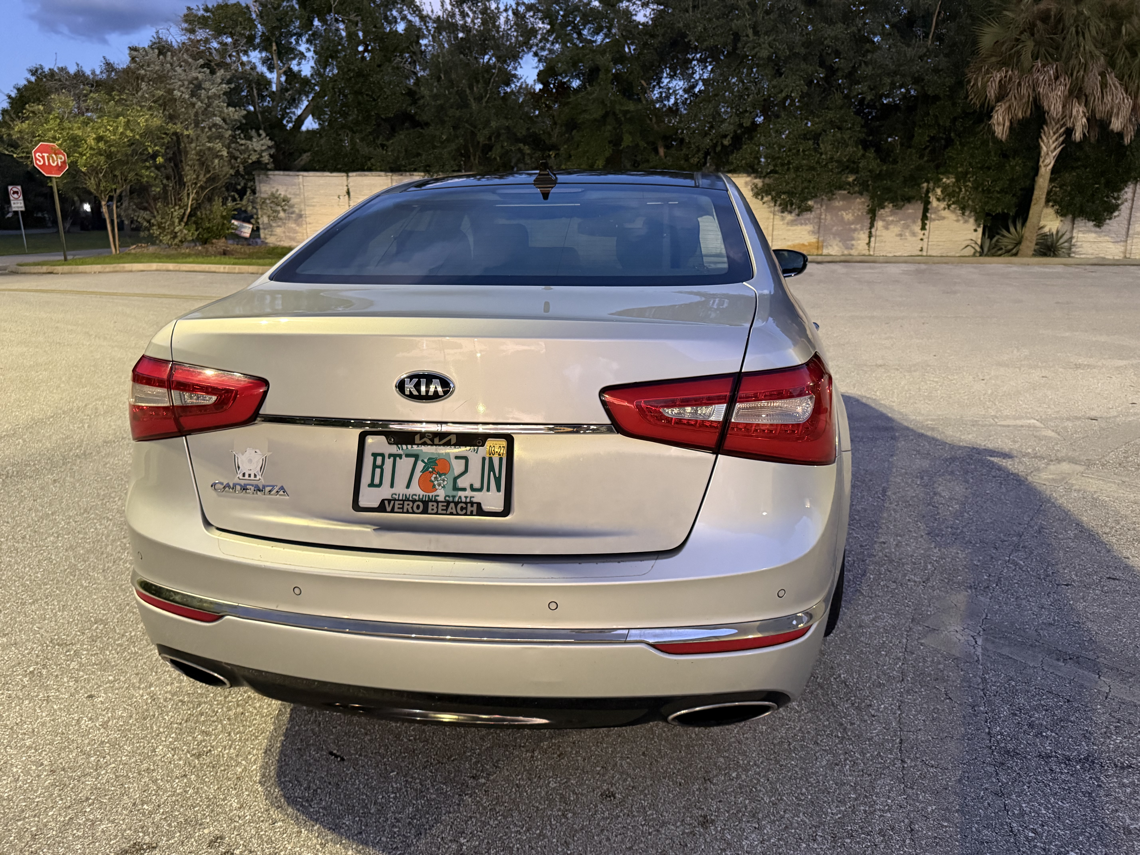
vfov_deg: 56.8
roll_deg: -1.1
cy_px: 428
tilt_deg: -15.2
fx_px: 790
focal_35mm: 24
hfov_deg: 71.6
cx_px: 570
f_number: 1.78
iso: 800
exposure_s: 1/45
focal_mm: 6.76
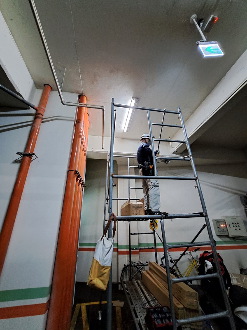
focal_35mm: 13
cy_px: 165
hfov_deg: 89.9
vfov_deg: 106.2
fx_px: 124
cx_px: 124
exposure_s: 1/24
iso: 400
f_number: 2.2
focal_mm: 1.74
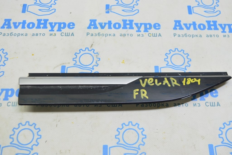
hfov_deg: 48.0
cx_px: 116
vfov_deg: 33.0
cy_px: 78
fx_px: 261
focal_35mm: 40
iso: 400
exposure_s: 1/20
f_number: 5.6
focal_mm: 27
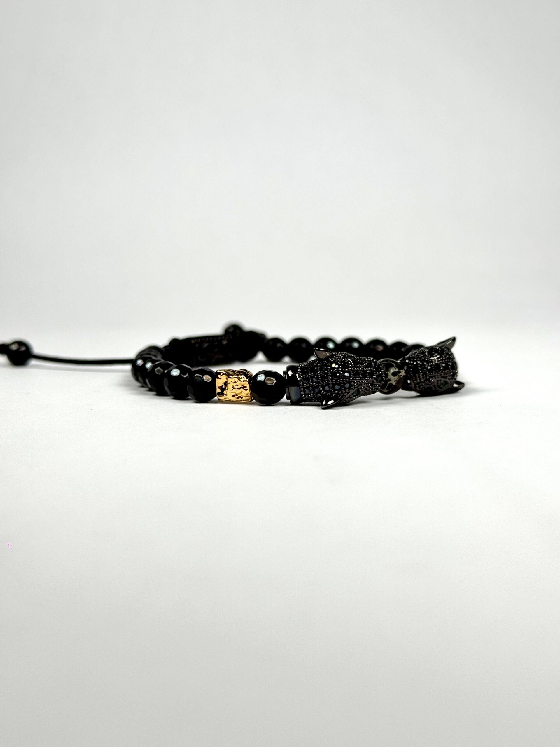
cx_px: 280
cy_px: 374
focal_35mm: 48
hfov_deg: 30.3
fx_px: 1035
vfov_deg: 39.7
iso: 64
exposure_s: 1/9009
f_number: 1.78
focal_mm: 6.76
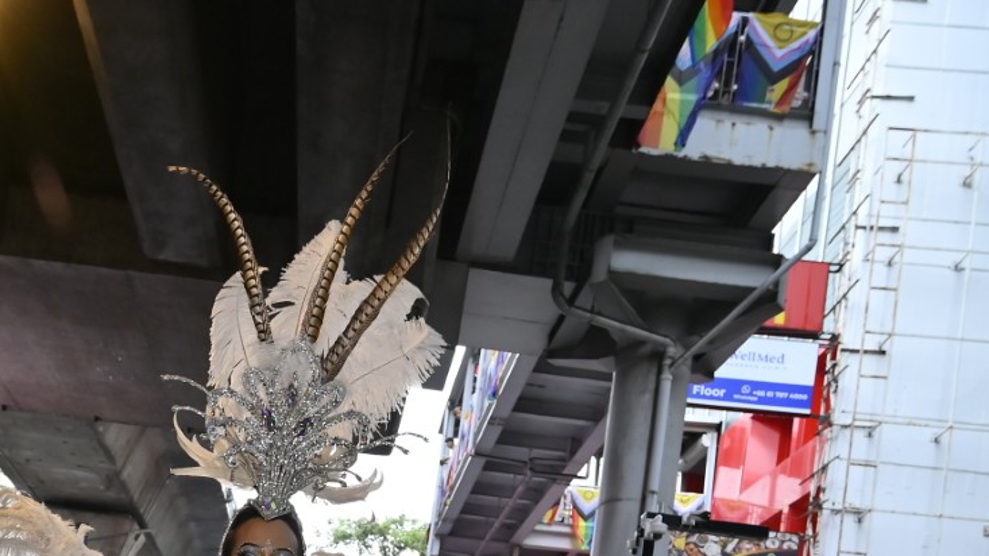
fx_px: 1049
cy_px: 783
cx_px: 286
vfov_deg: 24.5
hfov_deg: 49.1
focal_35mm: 40
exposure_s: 1/125
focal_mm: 14
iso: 800
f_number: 4
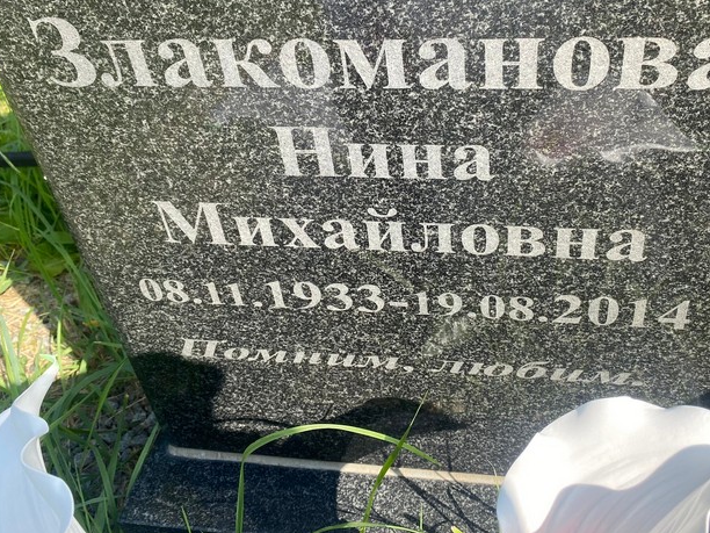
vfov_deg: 41.5
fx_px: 697
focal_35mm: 34
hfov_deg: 53.5
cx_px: 433
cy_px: 199
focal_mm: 4.25
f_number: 1.8
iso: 32
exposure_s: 1/782
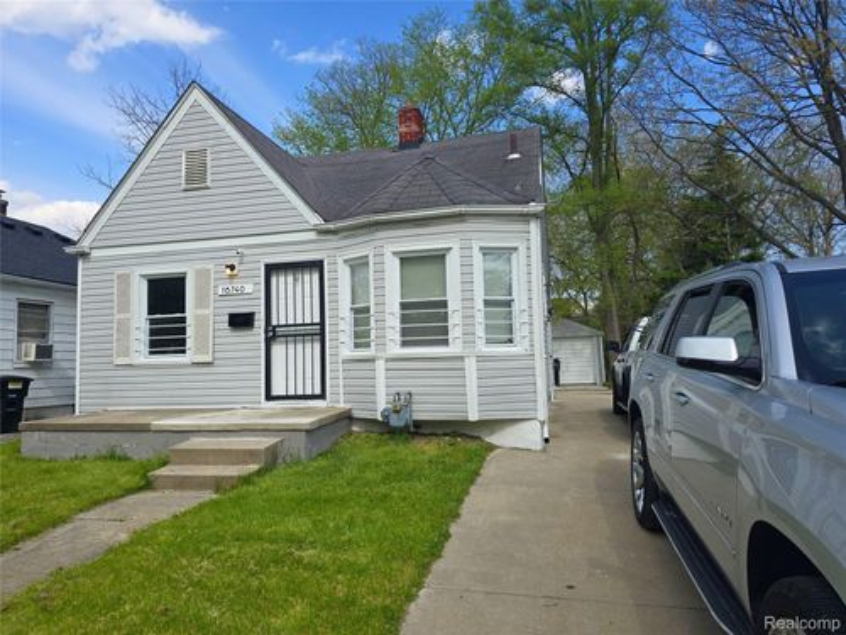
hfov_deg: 73.9
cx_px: 423
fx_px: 562
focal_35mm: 23
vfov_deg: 58.9
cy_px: 318
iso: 12
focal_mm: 6.3
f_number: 1.7
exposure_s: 1/565
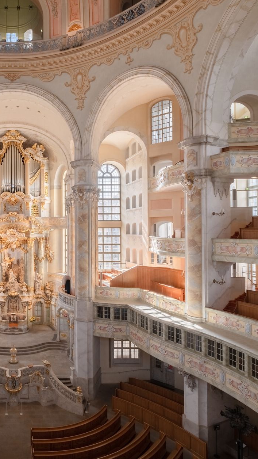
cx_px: 13
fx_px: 292
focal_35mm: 24
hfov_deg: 42.6
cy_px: 231
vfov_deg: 76.3
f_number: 8
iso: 125
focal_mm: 10
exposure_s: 1/400
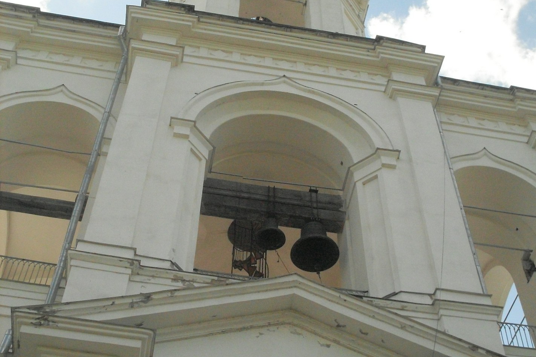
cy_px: 178
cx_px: 270
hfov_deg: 31.9
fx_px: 938
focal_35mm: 63
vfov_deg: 21.6
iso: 400
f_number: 9.9
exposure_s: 1/500
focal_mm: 9.9
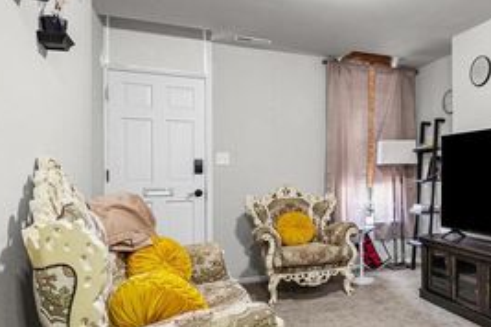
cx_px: 375
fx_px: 409
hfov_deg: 58.3
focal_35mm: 30
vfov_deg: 43.6
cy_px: 170
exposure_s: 1/15
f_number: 8
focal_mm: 16
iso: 3200
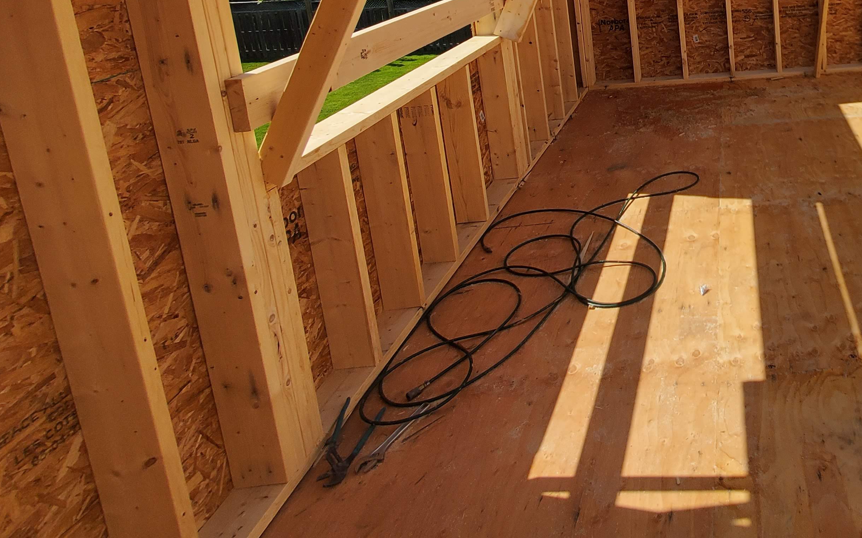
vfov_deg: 40.8
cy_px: -15
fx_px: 611
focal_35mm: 26
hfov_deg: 58.0
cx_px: 808
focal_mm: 1.8
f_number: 2.2
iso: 50
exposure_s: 1/895
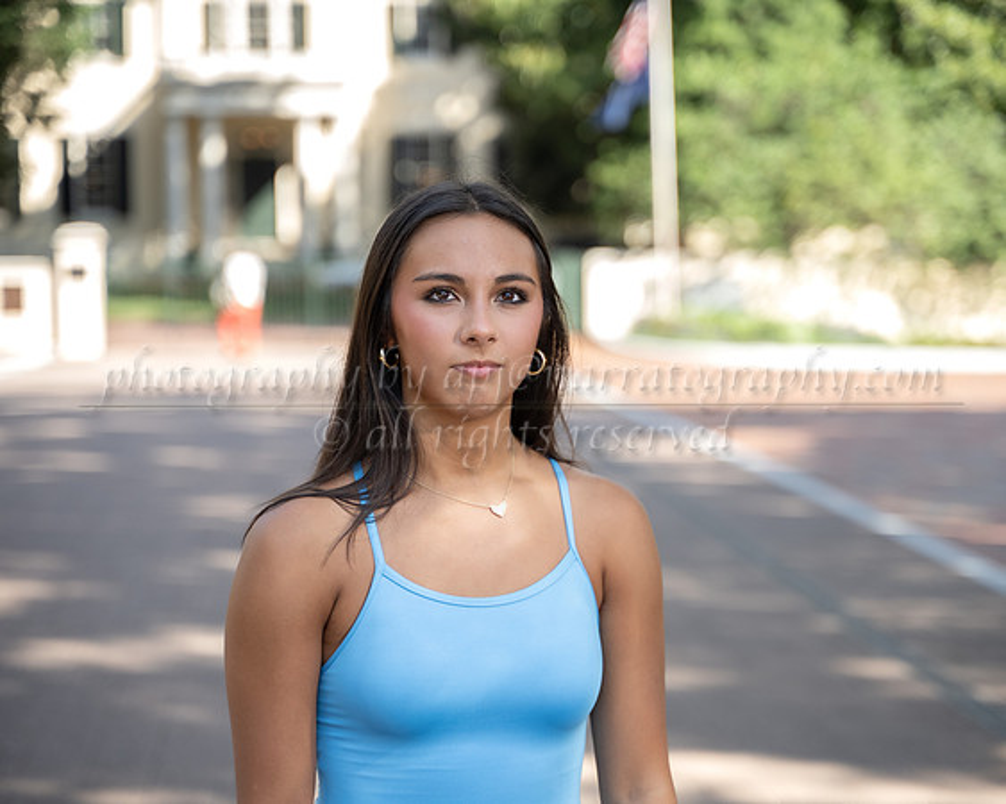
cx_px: 549
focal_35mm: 85
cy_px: 402
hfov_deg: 22.5
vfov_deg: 18.1
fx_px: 2530
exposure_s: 1/1000
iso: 400
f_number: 2.8
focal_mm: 75
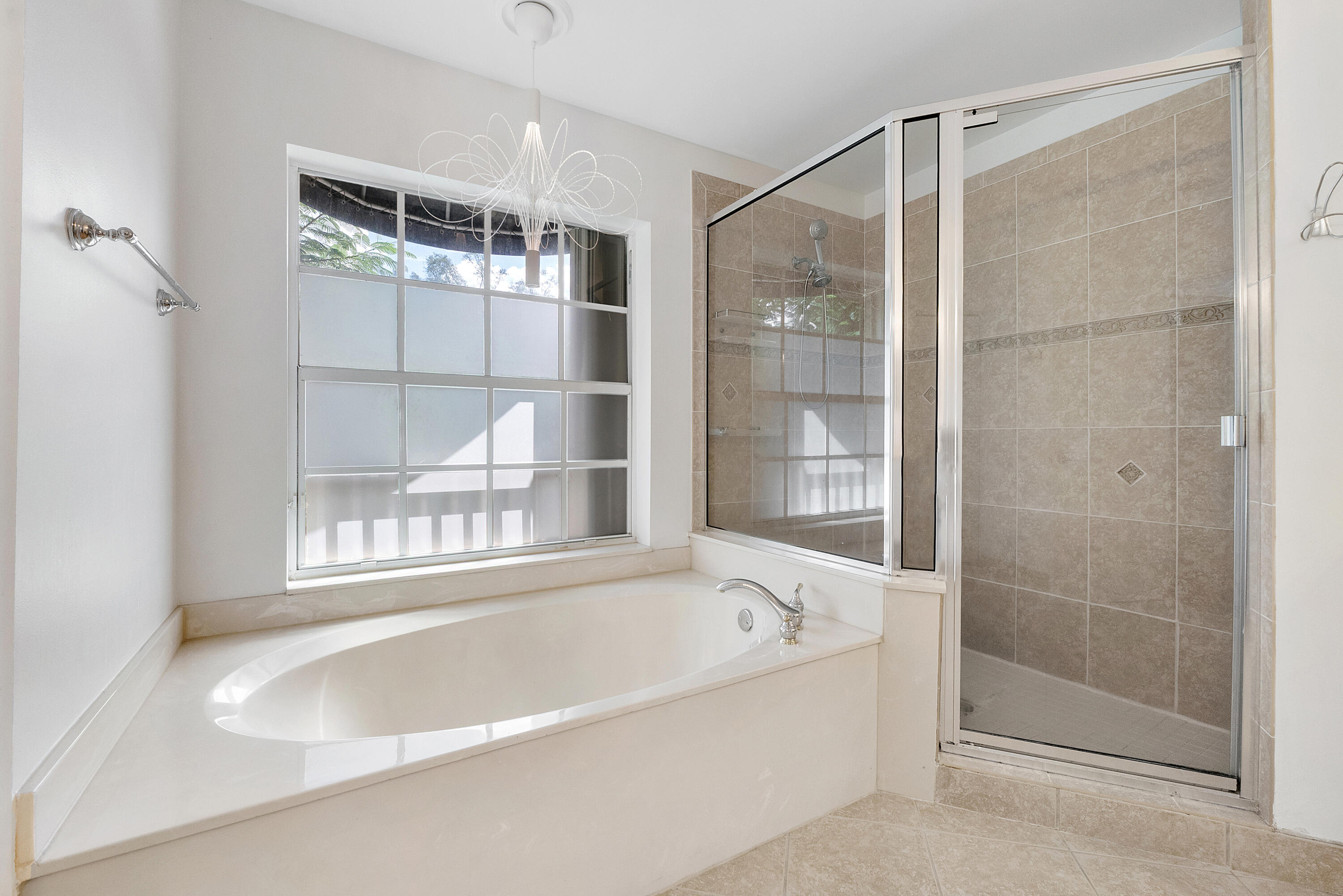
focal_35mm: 15
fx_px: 560
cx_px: 672
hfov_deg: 100.4
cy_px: 448
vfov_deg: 77.3
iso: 800
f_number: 8
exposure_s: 1/125
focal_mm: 10
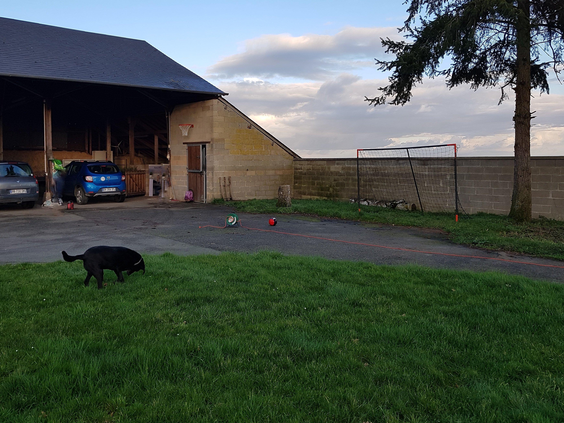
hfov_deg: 59.8
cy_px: 181
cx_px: 254
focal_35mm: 30
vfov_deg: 46.7
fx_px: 489
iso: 50
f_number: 1.7
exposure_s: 1/630
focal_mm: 4.2
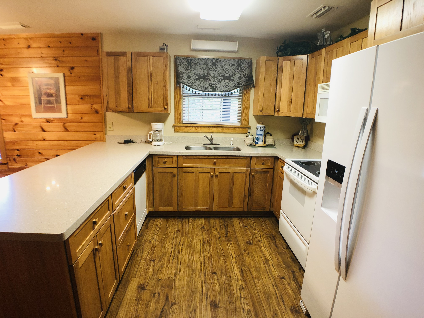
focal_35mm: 28
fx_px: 343
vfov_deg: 49.7
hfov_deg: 63.4
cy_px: 159
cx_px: 212
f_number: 1.8
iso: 64
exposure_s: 1/15
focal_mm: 3.99
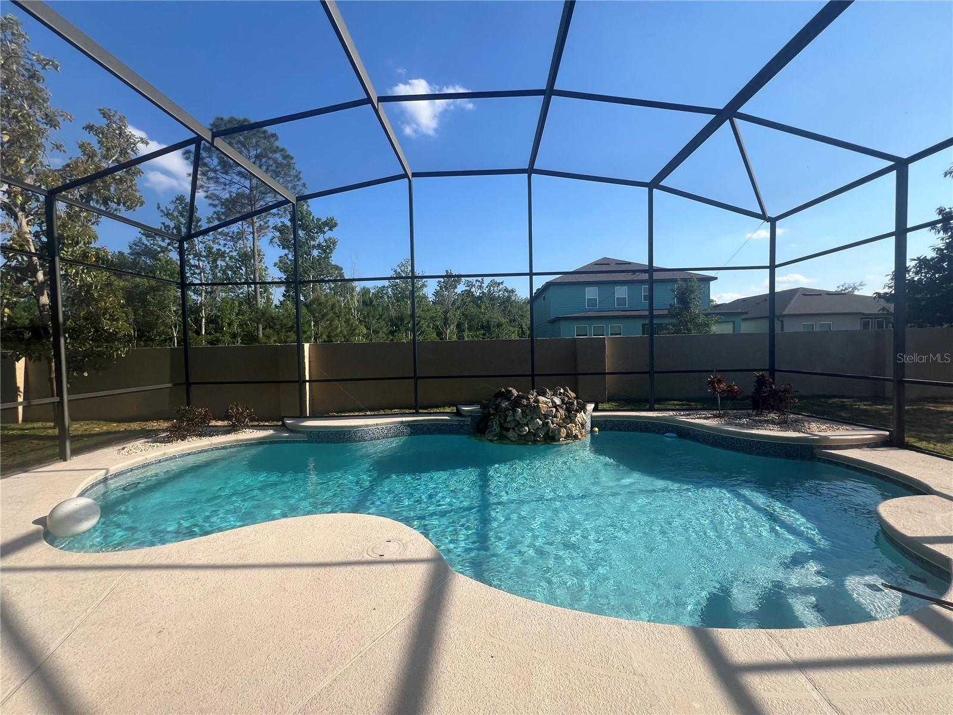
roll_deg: +1.4
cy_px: 358
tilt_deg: -2.5
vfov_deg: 89.9
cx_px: 476
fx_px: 358
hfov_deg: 106.2
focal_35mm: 13
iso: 32
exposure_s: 1/834
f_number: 1.8
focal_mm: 1.57
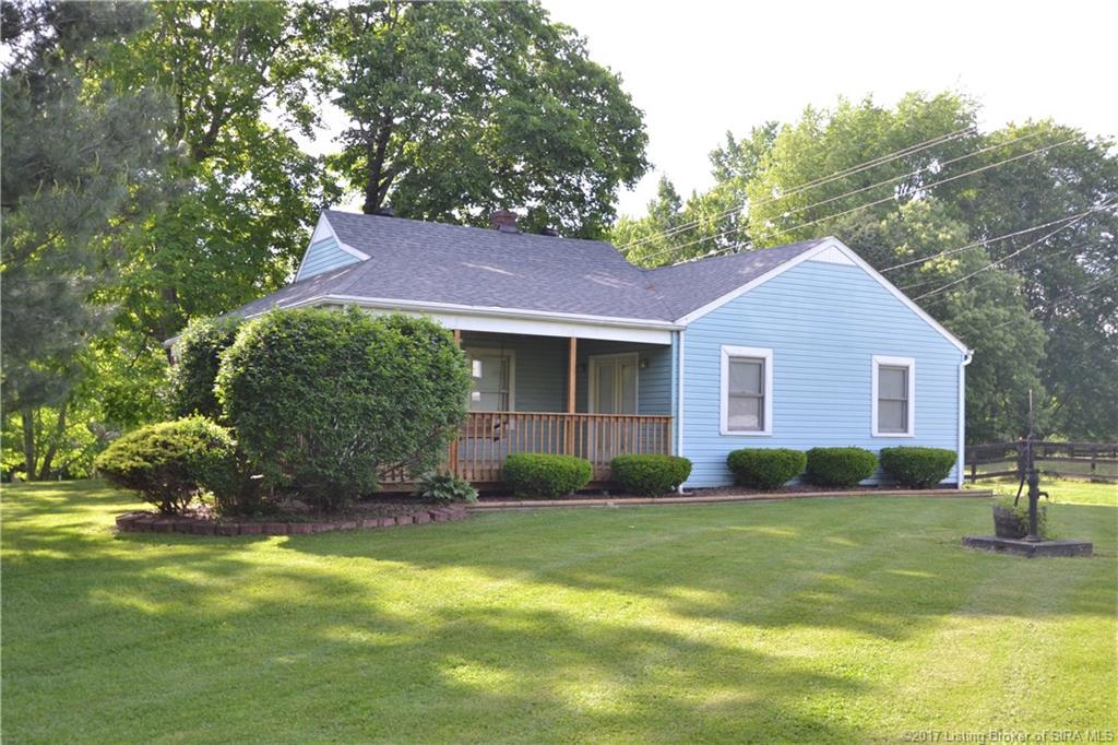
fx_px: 1118
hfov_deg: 53.1
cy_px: 372
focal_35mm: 36
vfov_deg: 36.8
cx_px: 559
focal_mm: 24
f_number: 4.5
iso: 400
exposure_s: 1/500
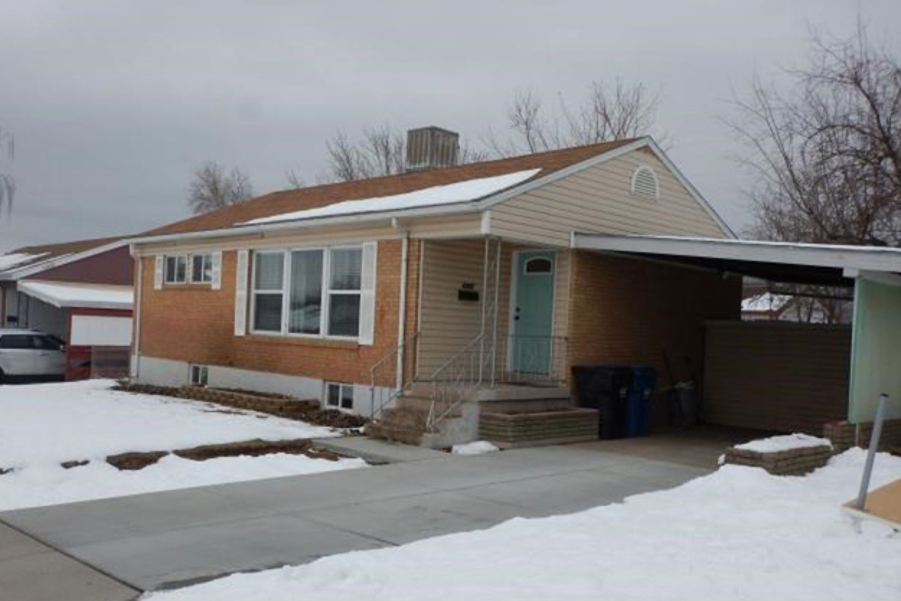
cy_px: 333
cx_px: 441
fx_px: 826
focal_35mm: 33
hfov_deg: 57.2
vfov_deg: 39.9
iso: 125
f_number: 4.2
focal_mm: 5.6
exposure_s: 1/1000
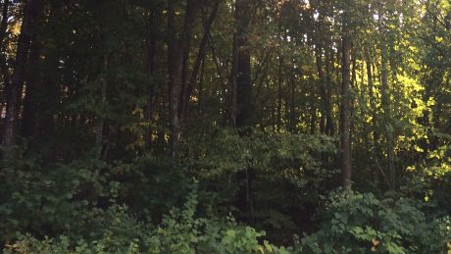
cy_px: 3
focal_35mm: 56
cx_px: 298
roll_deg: +5.2
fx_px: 670
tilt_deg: +20.5
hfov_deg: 36.8
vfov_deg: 20.8
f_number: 2.2
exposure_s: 1/100
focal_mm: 4.15
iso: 32
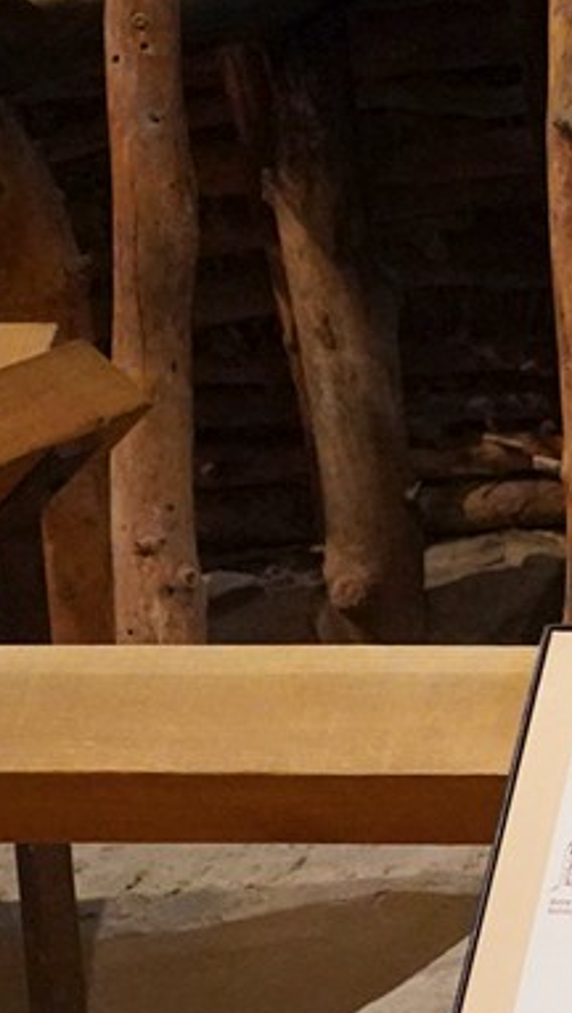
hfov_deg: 6.8
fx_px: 4117
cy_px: 360
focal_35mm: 153
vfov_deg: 14.0
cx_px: 1981
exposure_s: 1/100
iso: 8000
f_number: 5.6
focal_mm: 28
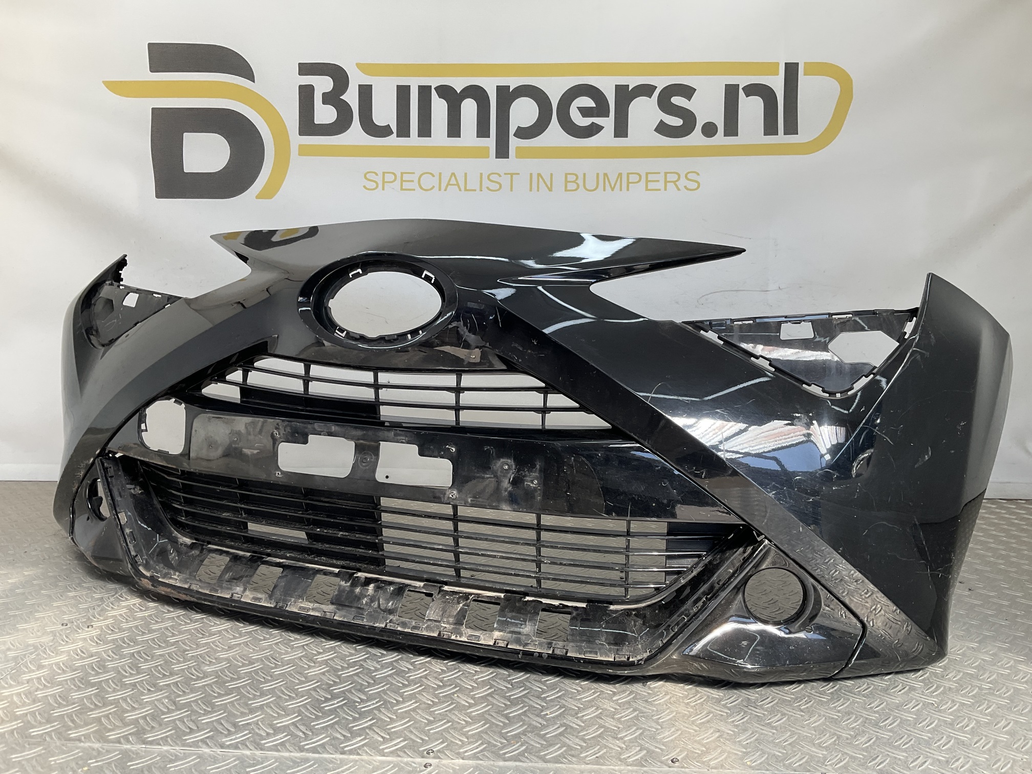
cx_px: 516
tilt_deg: -8.1
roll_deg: -2.4
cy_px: 387
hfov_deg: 61.7
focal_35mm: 29
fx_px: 865
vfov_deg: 48.2
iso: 16
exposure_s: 1/250
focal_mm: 3
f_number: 1.8
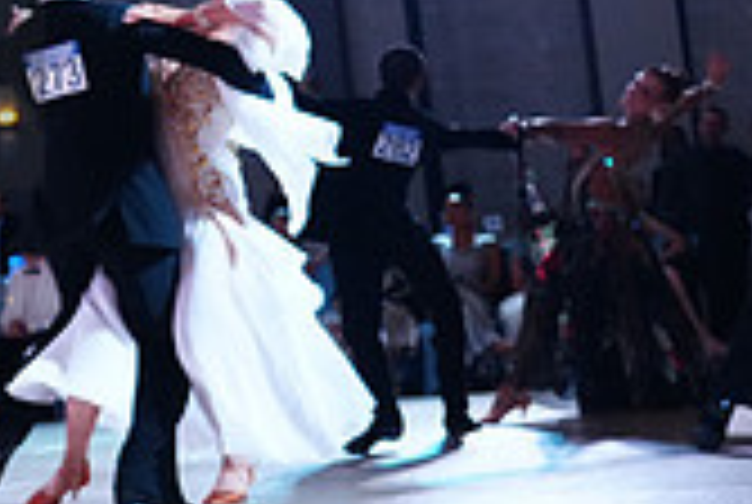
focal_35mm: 118
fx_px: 2469
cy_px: 70
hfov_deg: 15.6
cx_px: -446
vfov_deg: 11.6
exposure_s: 1/400
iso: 3200
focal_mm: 34
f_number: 4
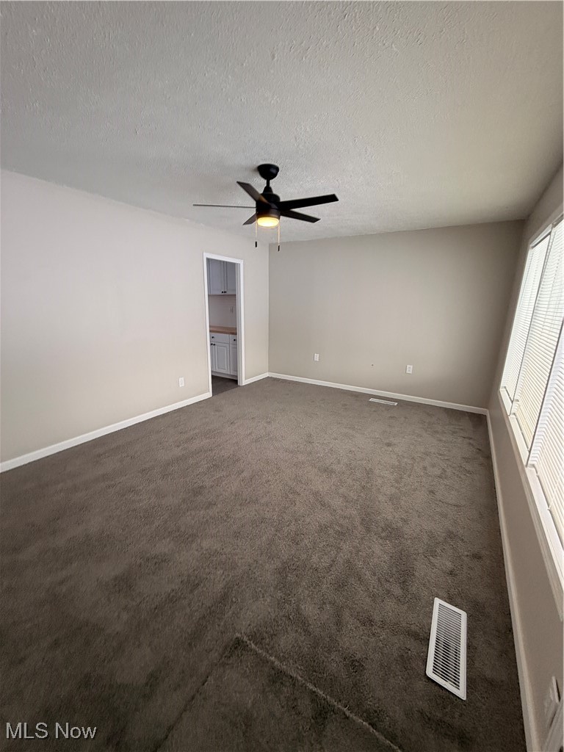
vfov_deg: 102.1
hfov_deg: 85.7
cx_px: 282
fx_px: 304
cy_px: 376
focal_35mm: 14
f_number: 2.2
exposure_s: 1/121
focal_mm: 2.22
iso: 80
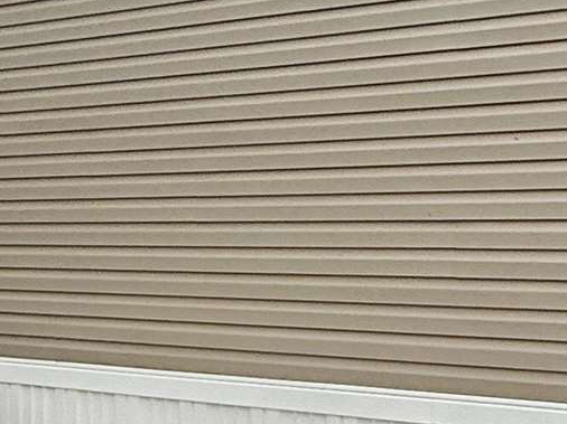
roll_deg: -0.5
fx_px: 1392
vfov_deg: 17.3
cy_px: 120
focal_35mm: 85
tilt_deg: +4.8
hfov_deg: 23.0
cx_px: 287
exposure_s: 1/2410
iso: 50
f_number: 2.2
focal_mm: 2.22
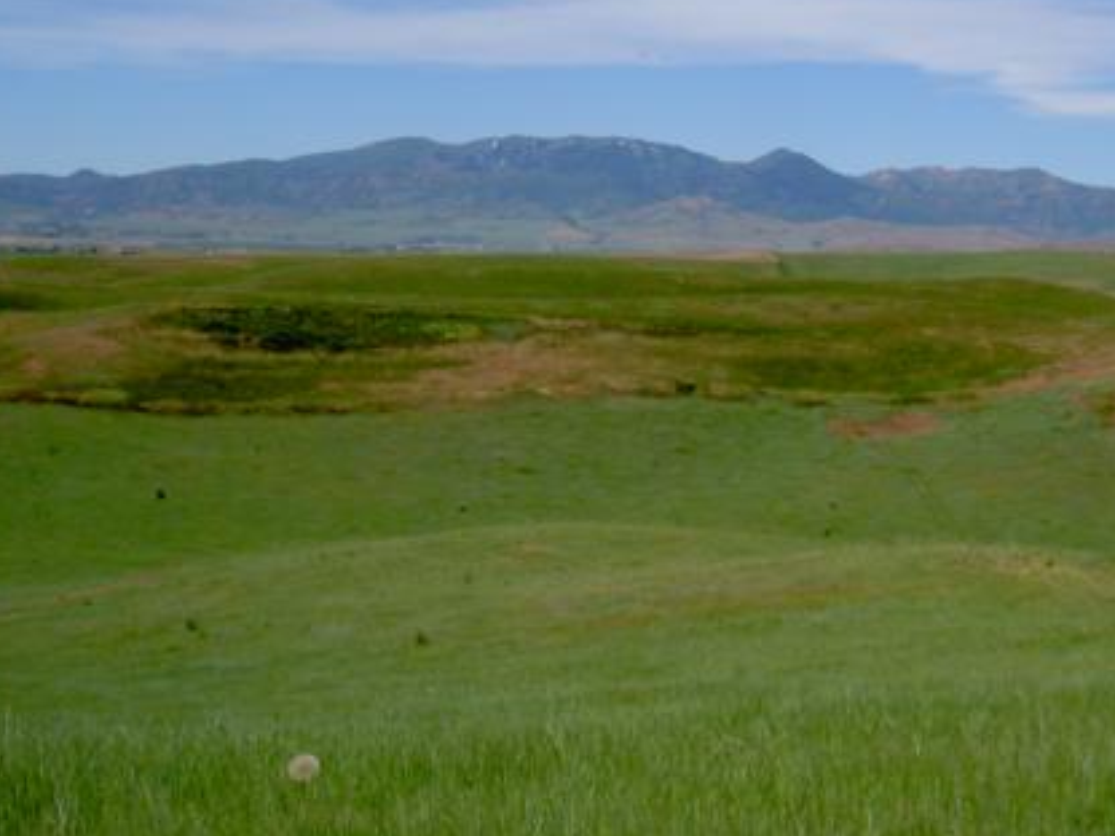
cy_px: 198
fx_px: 1933
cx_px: 697
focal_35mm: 60
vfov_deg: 24.1
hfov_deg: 32.0
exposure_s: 1/640
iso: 100
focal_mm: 8
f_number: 4.7
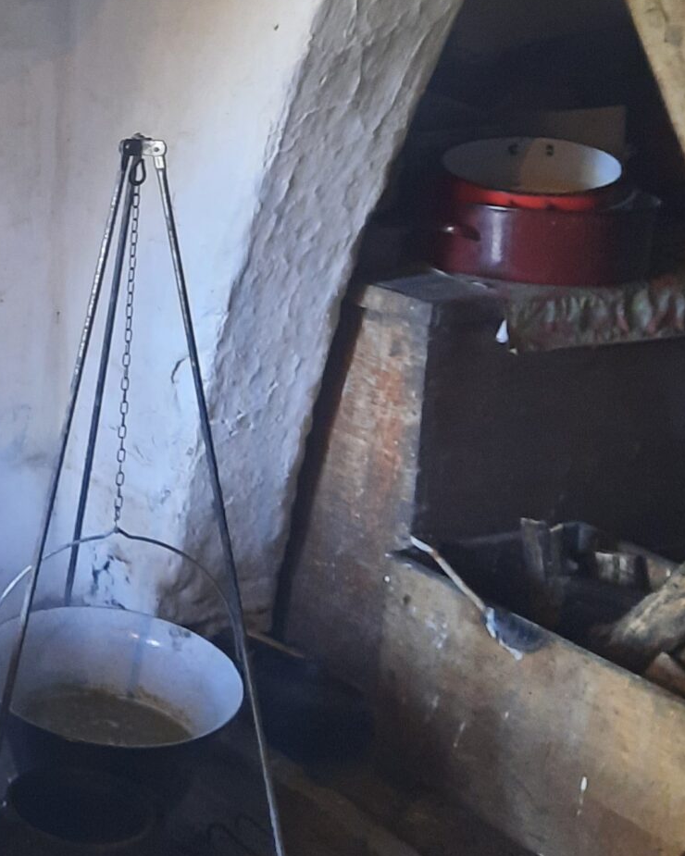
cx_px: 332
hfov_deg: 53.2
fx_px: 684
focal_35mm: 27
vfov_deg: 64.0
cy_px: 446
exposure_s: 1/25
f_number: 2
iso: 400
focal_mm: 4.6
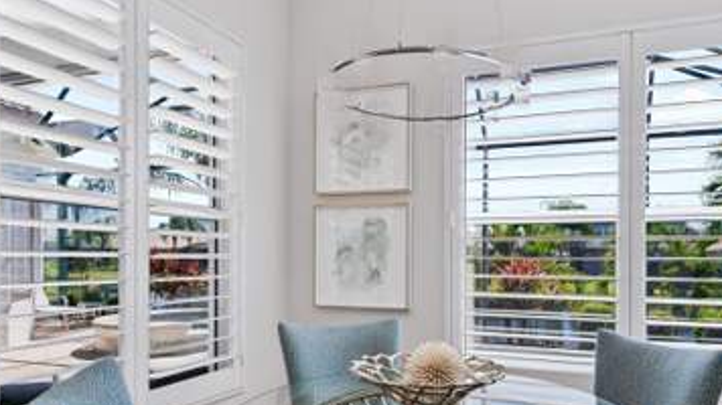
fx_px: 459
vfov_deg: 46.9
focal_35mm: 24
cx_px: 426
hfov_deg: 75.6
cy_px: 270
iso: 400
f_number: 8
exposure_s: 1/40
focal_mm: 17
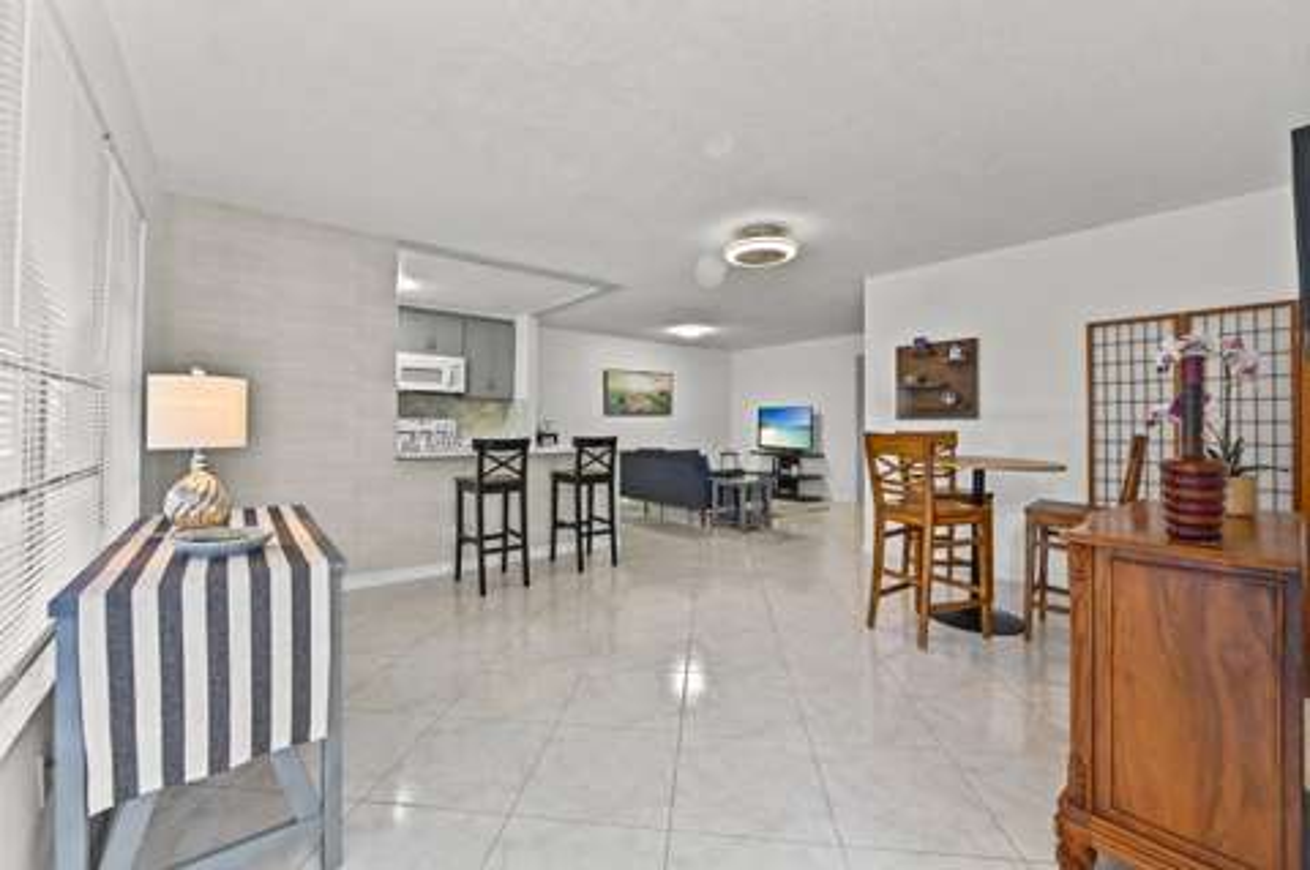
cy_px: 435
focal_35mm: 14
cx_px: 655
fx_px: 509
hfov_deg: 104.3
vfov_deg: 81.1
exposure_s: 1/50
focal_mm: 14
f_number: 9
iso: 1250
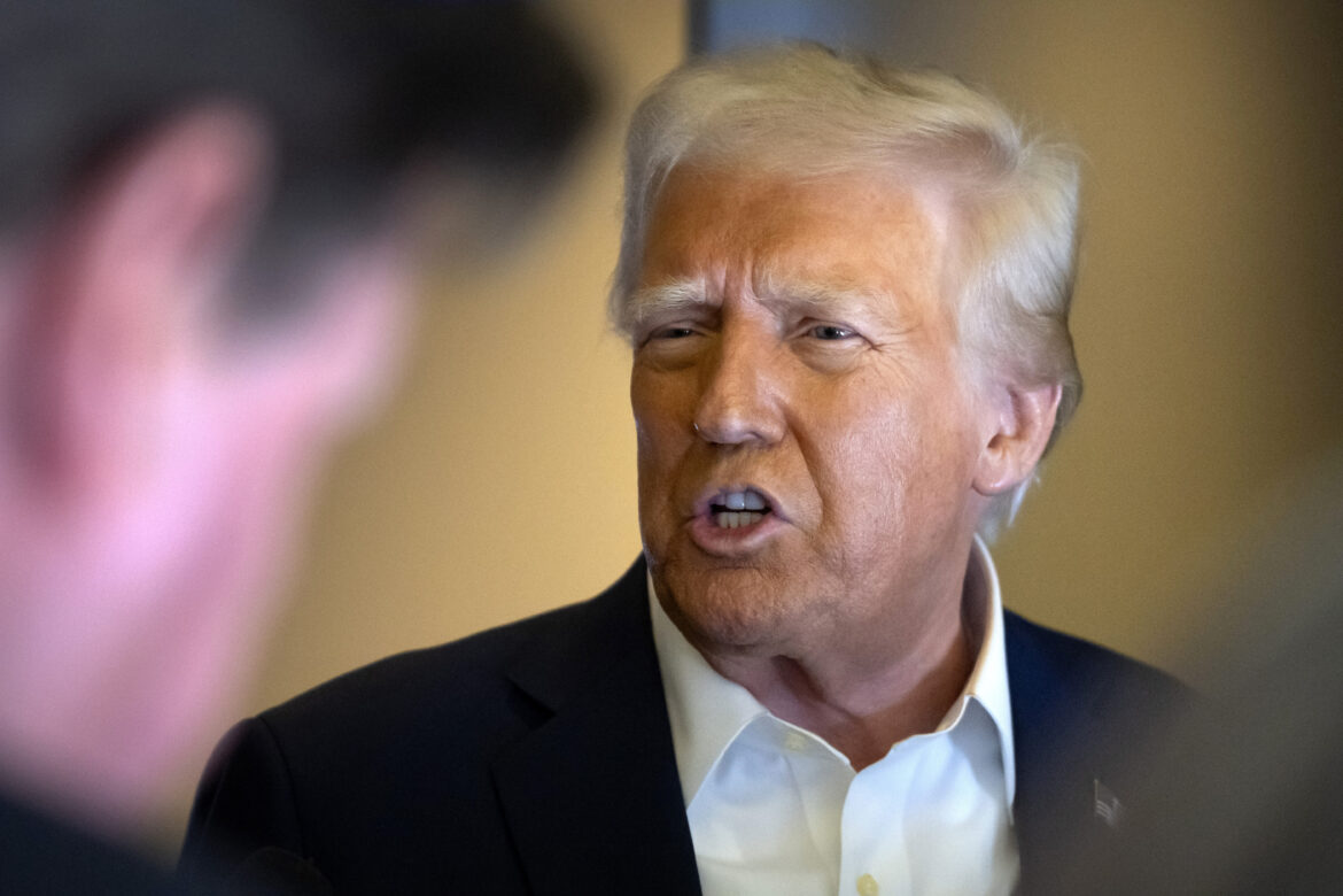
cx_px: 672
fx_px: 3917
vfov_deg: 13.0
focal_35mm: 105
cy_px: 448
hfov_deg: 19.5
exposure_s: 1/400
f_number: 2.8
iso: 8000
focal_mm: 70
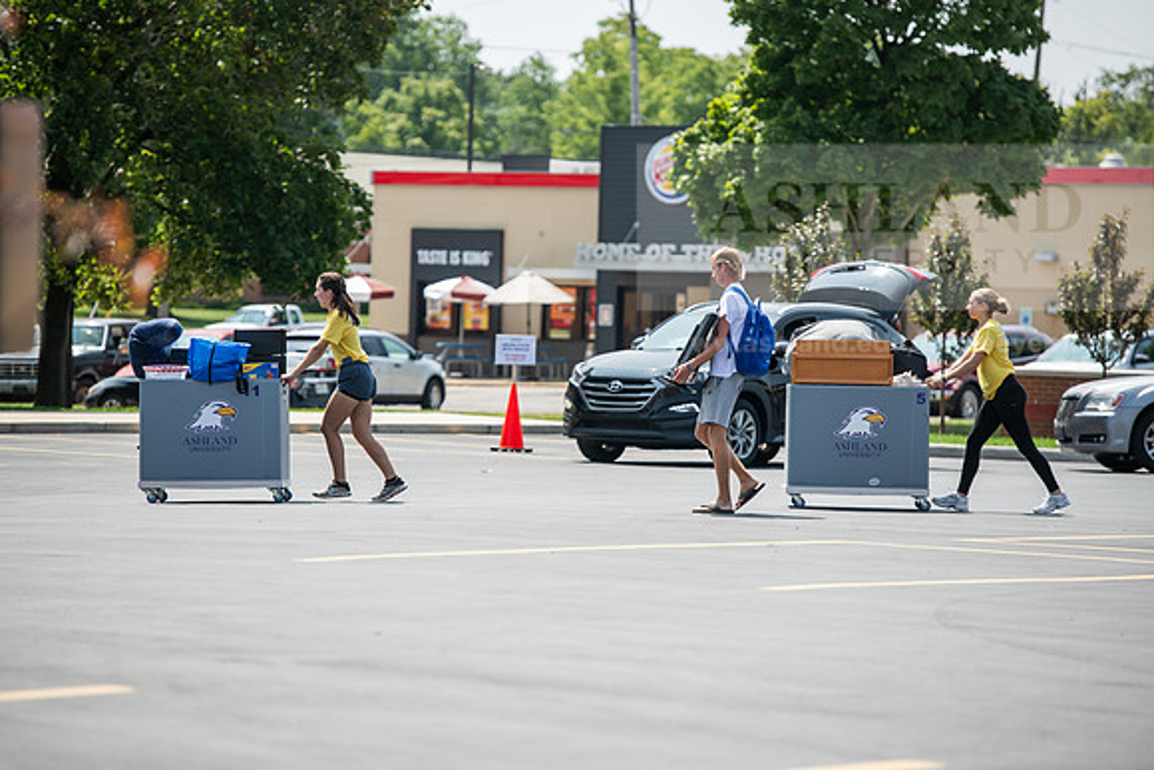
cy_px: 385
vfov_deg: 7.9
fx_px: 5611
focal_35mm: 175
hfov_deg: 11.7
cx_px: 577
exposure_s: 1/400
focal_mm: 175
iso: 64
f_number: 3.5
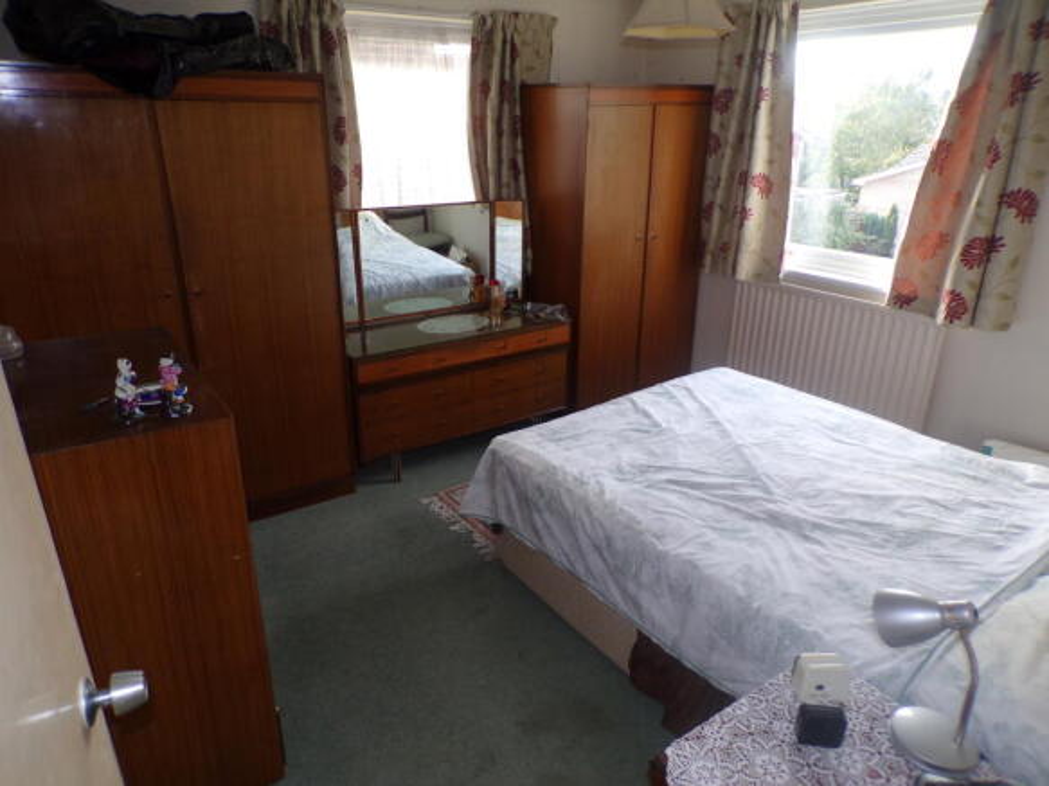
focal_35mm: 24
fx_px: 727
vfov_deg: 56.8
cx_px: 524
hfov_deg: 71.6
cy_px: 393
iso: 100
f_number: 3
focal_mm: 4.3
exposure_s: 1/70
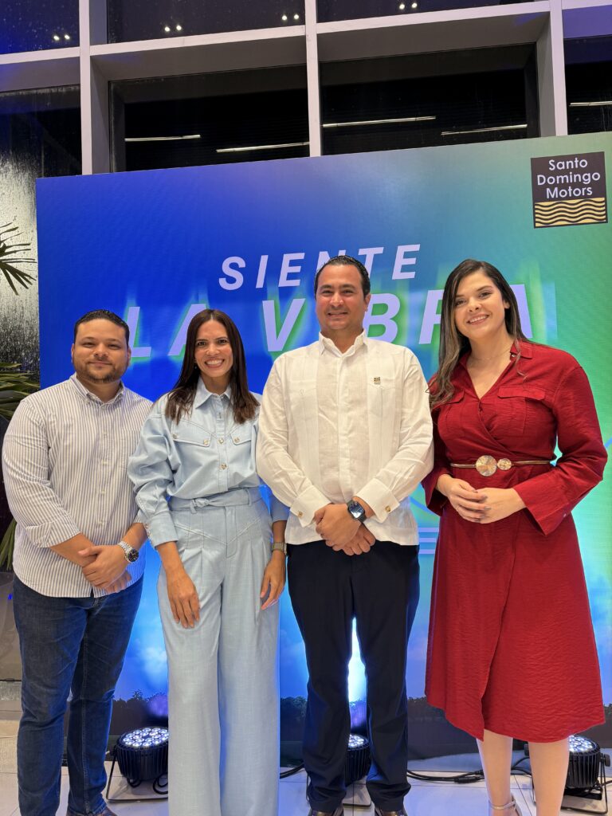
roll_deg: +1.1
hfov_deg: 56.8
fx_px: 566
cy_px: 408
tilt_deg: +3.1
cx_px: 306
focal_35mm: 24
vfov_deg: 71.6
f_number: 1.78
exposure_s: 1/121
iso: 125
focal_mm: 6.76
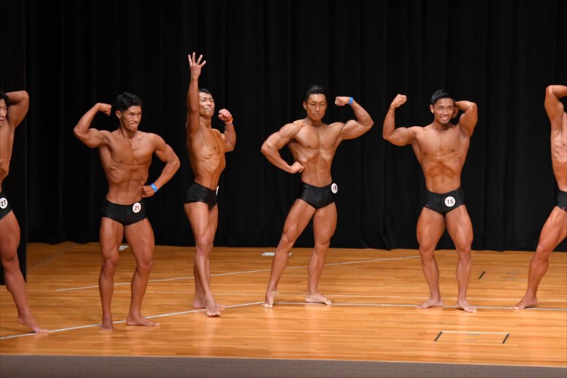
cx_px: 284
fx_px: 2944
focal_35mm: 187
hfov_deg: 11.0
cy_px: 189
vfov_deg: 7.3
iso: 4000
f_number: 5.6
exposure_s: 1/400
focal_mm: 125
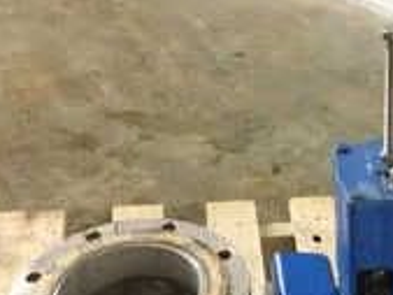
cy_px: 288
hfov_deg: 23.4
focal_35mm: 83
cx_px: 272
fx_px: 943
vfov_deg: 17.4
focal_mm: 4.28
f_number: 2.4
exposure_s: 1/20
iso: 160
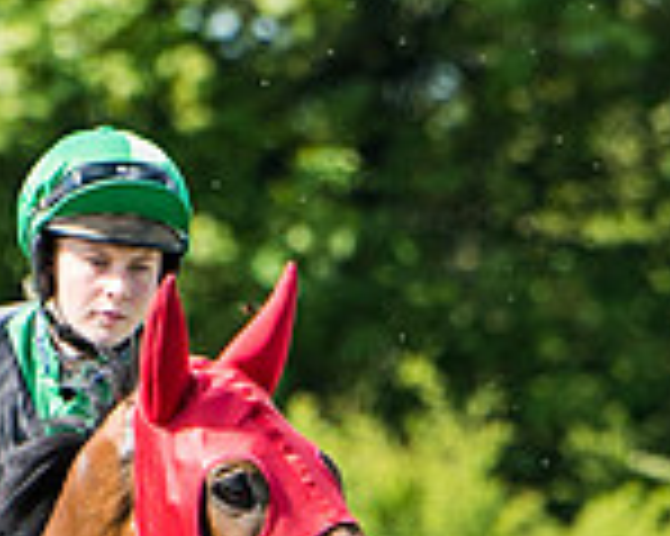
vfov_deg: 0.9
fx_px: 33391
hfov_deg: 1.1
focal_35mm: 1685
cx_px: 523
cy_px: 971
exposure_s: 1/800
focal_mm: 200
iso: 400
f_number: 5
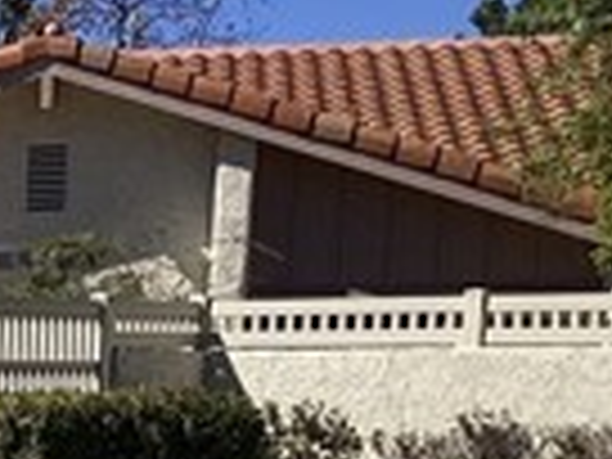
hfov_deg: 11.9
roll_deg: +1.0
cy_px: 886
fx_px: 2581
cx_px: -644
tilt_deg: -12.0
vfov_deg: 9.6
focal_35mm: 146
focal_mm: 3.3
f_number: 2.4
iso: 25
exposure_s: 1/2632
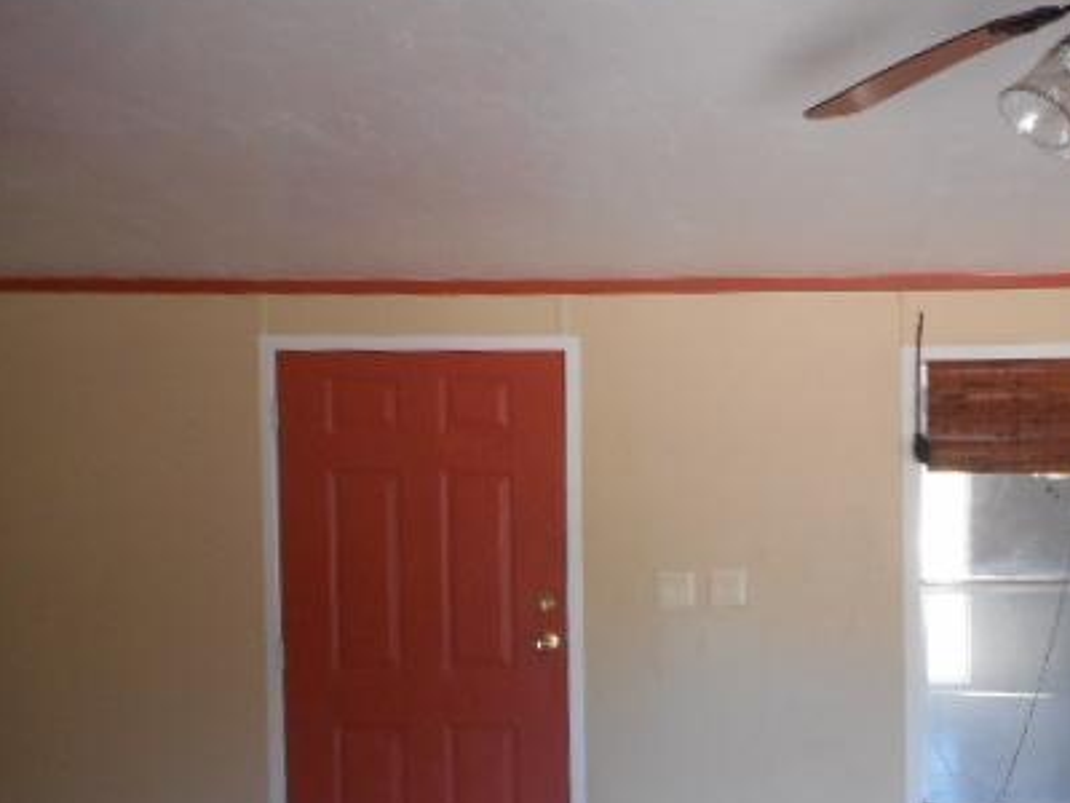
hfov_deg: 45.2
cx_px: 802
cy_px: 519
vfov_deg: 35.7
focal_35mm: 40
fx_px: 1236
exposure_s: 1/30
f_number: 3.7
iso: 220
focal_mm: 4.5
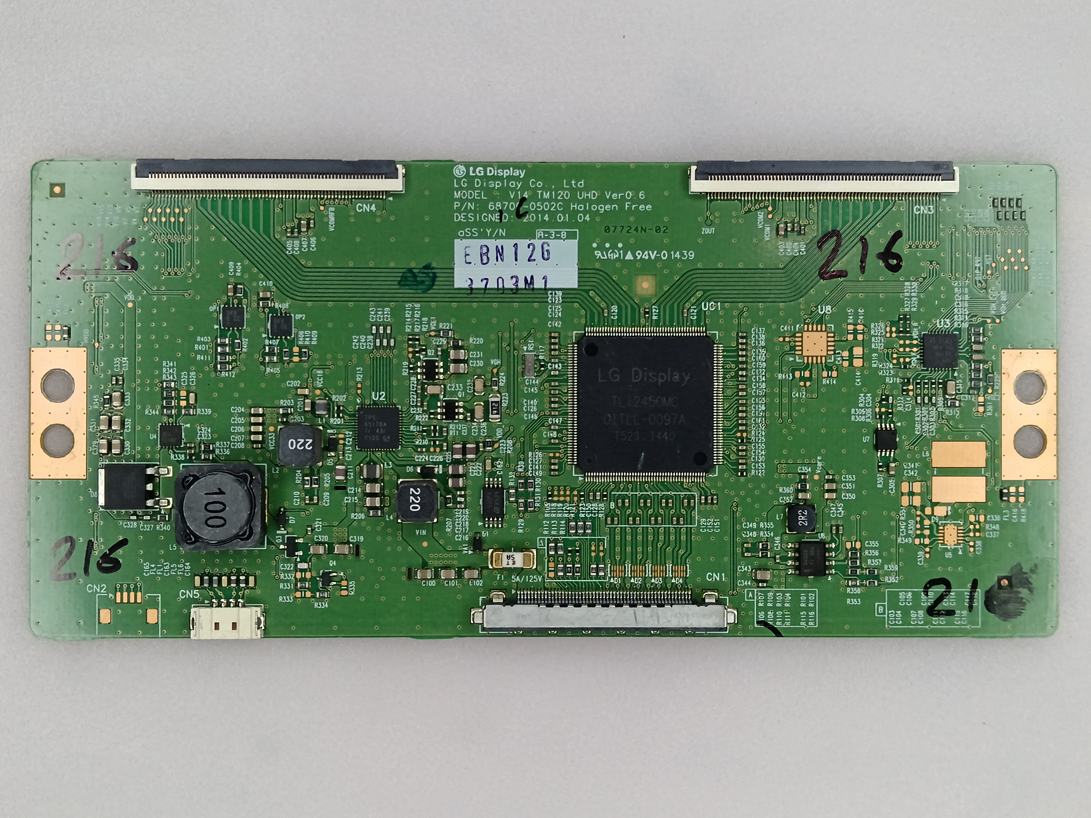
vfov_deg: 27.0
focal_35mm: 54
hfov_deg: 35.5
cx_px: 546
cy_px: 409
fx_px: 1702
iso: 196
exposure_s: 1/100
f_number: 1.9
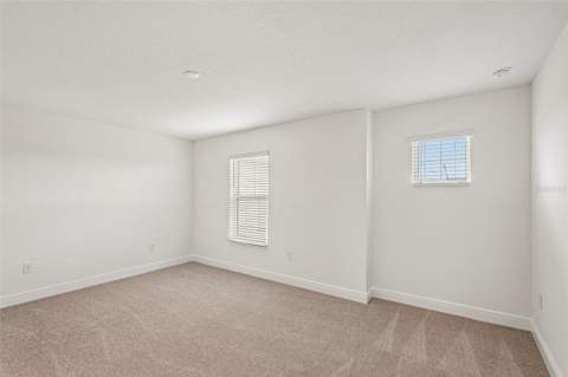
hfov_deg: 96.8
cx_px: 284
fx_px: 252
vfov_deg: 73.6
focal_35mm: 16
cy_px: 188
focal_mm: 16
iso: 400
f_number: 8
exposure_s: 1/25
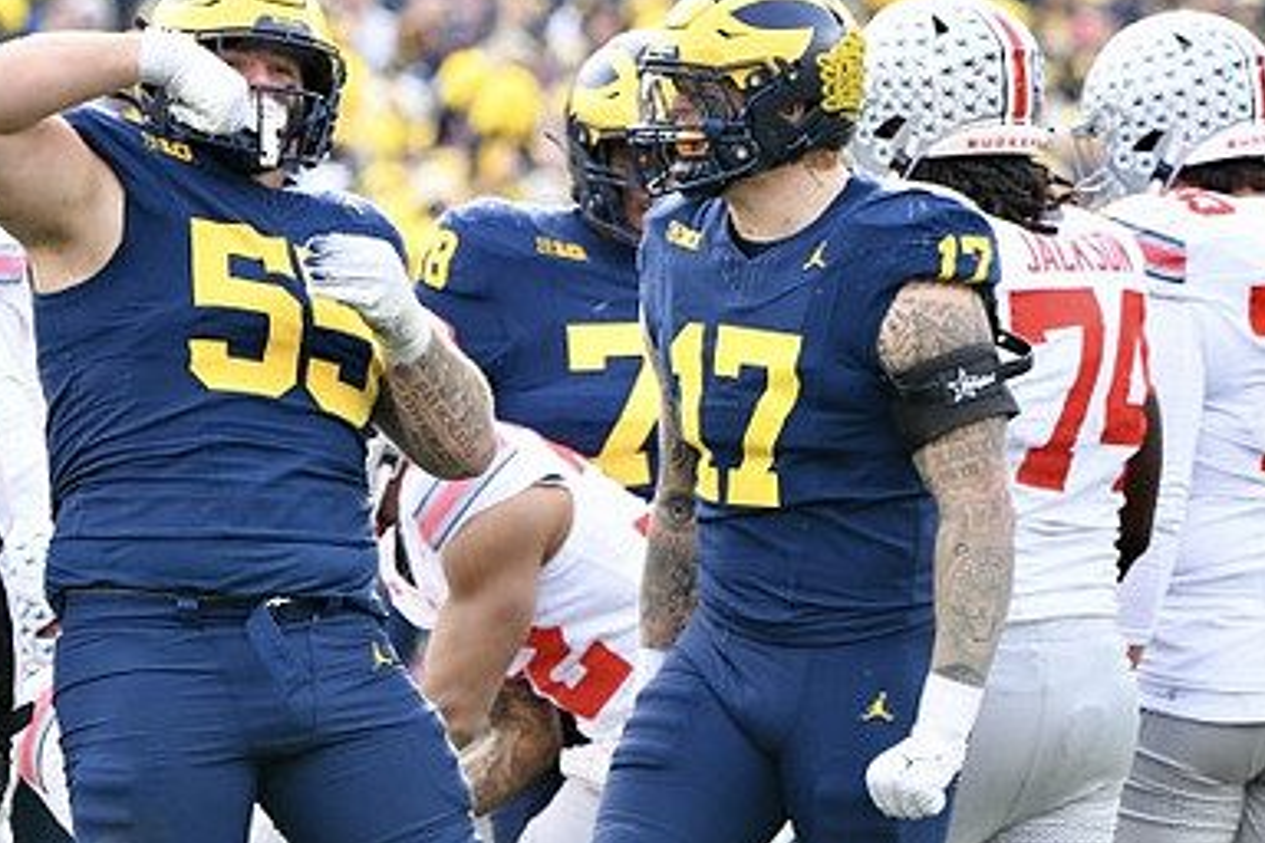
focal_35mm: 702
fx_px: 24666
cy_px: 349
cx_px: 329
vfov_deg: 2.0
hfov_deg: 2.9
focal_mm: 310
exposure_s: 1/1000
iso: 2000
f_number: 5.6
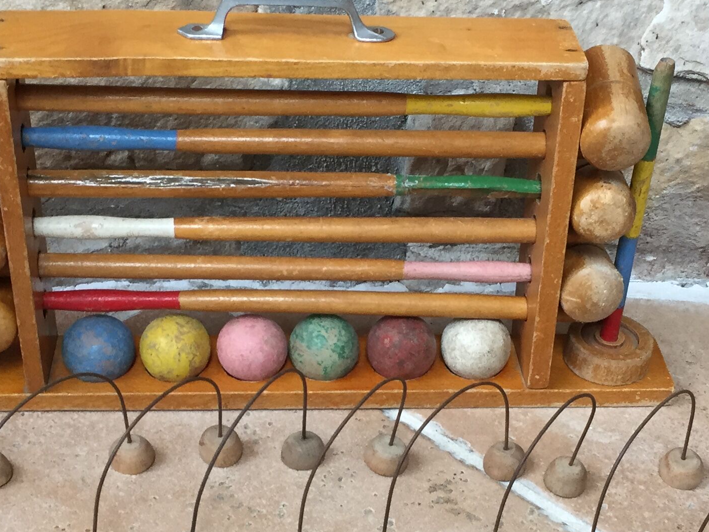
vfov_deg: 21.9
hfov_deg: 29.0
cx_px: 366
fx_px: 1372
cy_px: 353
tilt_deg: -37.9
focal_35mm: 67
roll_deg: -4.4
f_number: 2.2
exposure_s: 1/33
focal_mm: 4.15
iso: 100
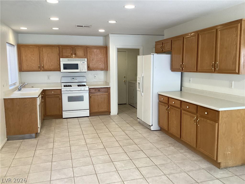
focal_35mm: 31
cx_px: 122
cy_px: 92
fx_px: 219
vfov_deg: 45.4
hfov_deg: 58.4
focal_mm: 3.3
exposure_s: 1/60
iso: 100
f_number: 2.4
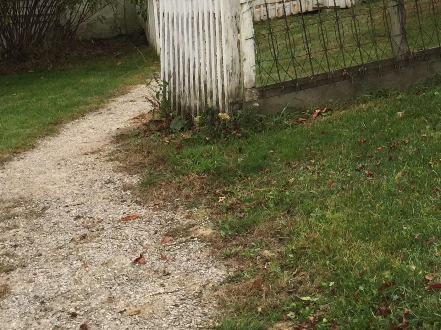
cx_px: 339
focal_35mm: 70
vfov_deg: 20.0
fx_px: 892
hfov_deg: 27.3
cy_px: -39
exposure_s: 1/732
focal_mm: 4.15
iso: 32
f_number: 2.2
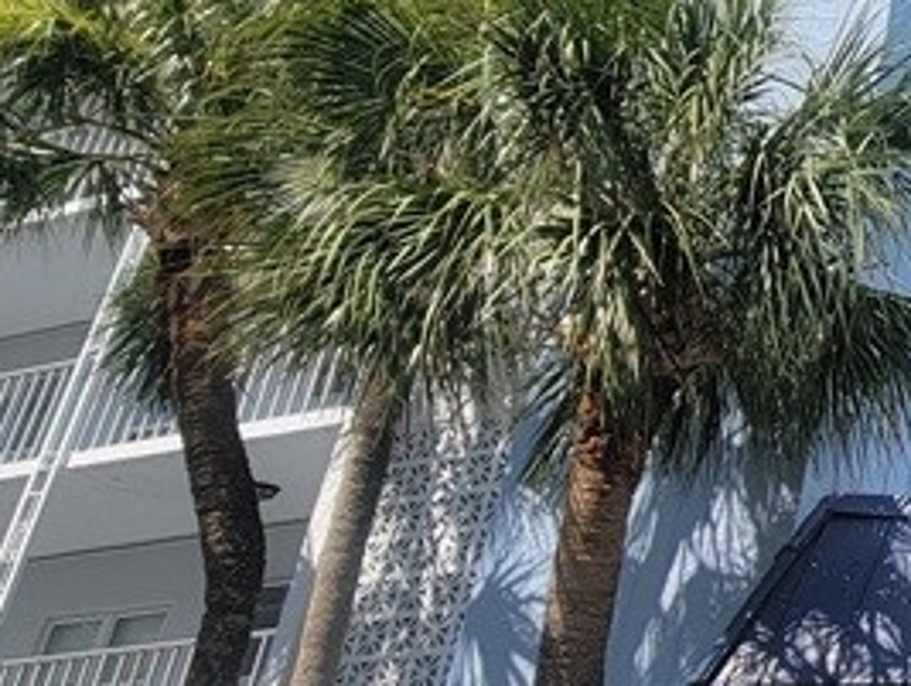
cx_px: 1471
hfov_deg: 25.3
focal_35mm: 49
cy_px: 341
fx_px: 1291
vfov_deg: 29.7
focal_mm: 2.2
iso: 50
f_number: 2.2
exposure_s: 1/1794
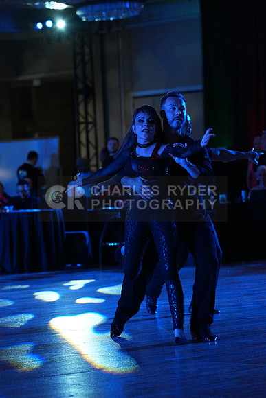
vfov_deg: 13.3
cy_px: 199
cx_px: 133
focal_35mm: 154
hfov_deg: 8.9
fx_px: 1706
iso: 6400
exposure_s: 1/400
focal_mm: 154
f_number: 4.5
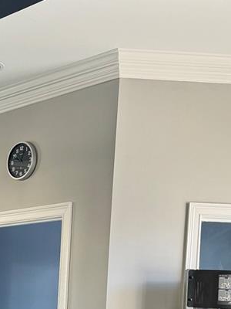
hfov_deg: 20.1
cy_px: 314
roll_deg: -2.9
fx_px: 641
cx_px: 25
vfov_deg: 25.6
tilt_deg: +1.6
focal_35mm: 72
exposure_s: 1/121
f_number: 1.78
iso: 200
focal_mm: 6.76
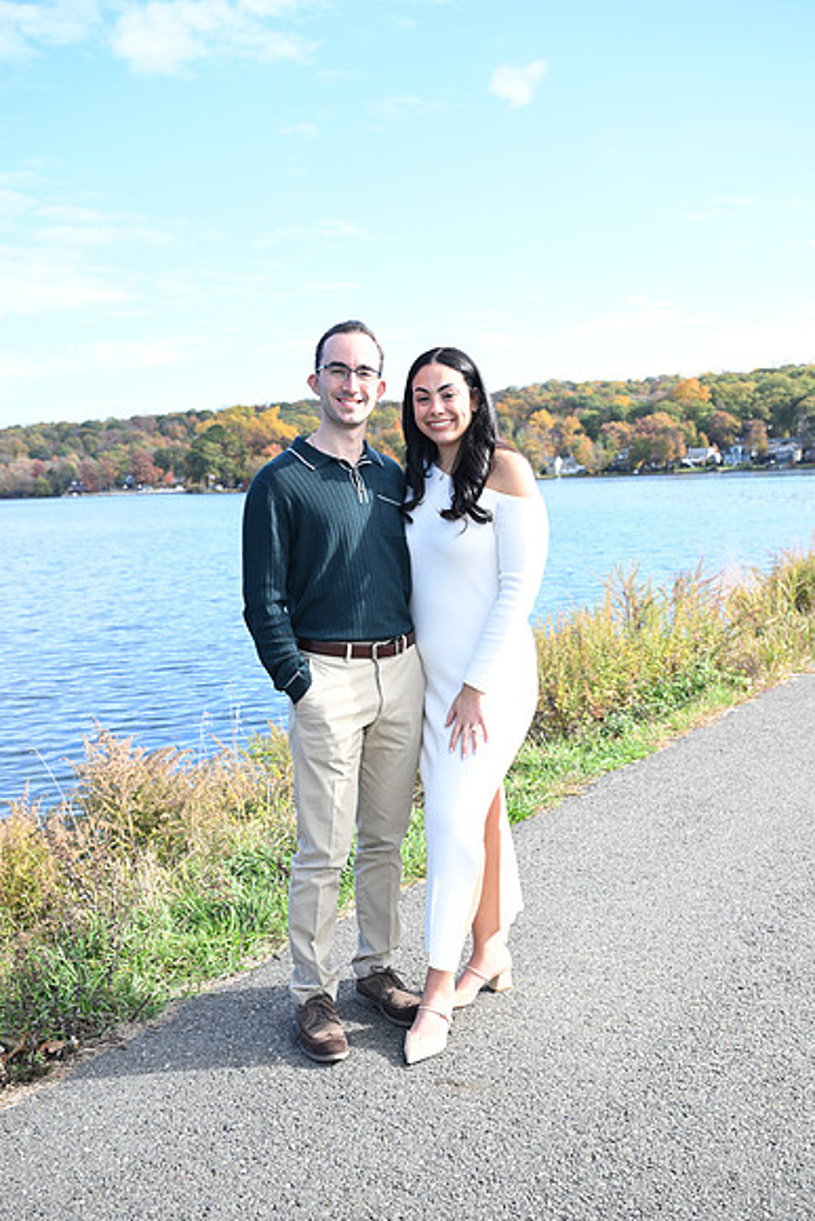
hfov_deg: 35.1
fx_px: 1290
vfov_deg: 50.7
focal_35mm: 38
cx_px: 408
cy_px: 610
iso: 100
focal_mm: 38
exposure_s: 1/100
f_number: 6.3
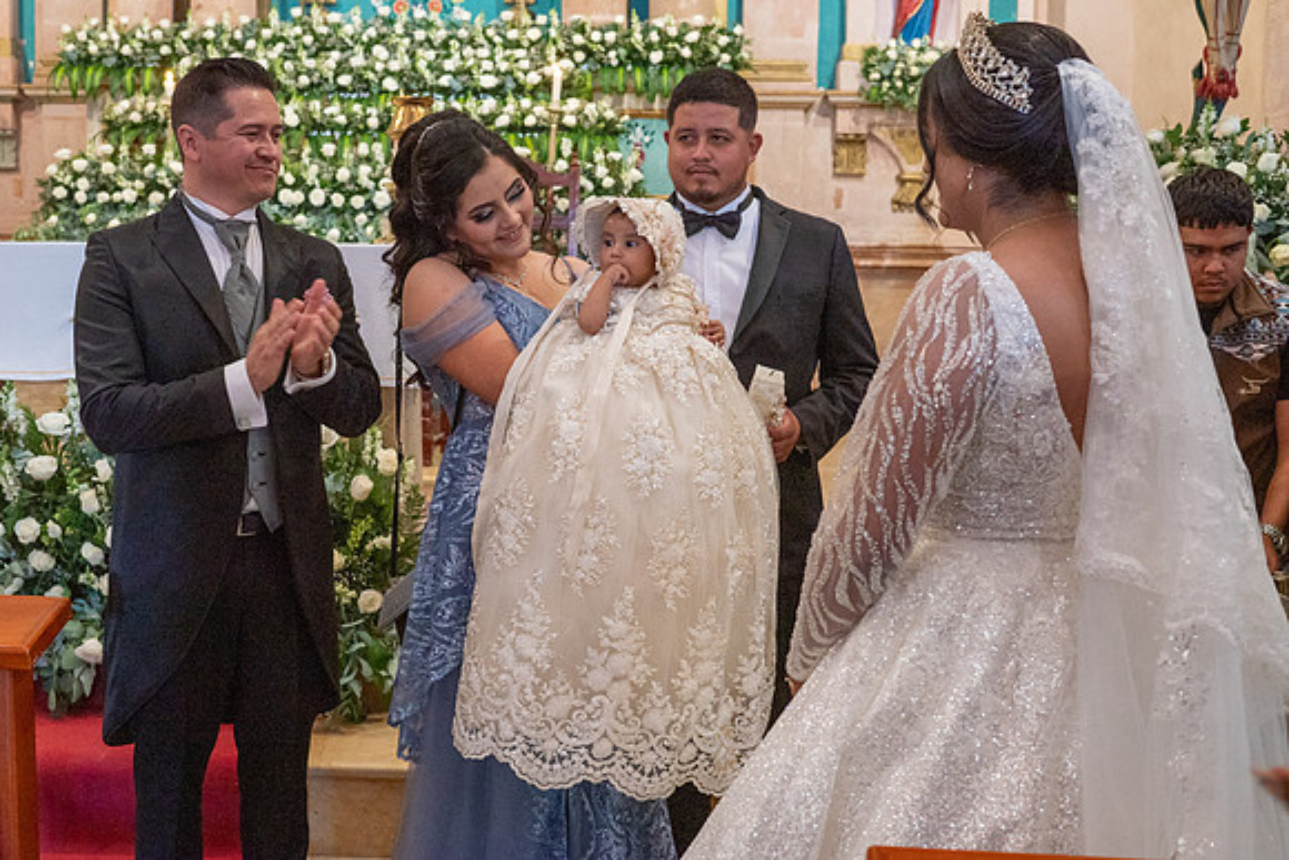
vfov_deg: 33.9
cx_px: 563
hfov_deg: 49.0
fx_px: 1411
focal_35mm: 39
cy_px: 394
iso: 2500
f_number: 5
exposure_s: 1/100
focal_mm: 35
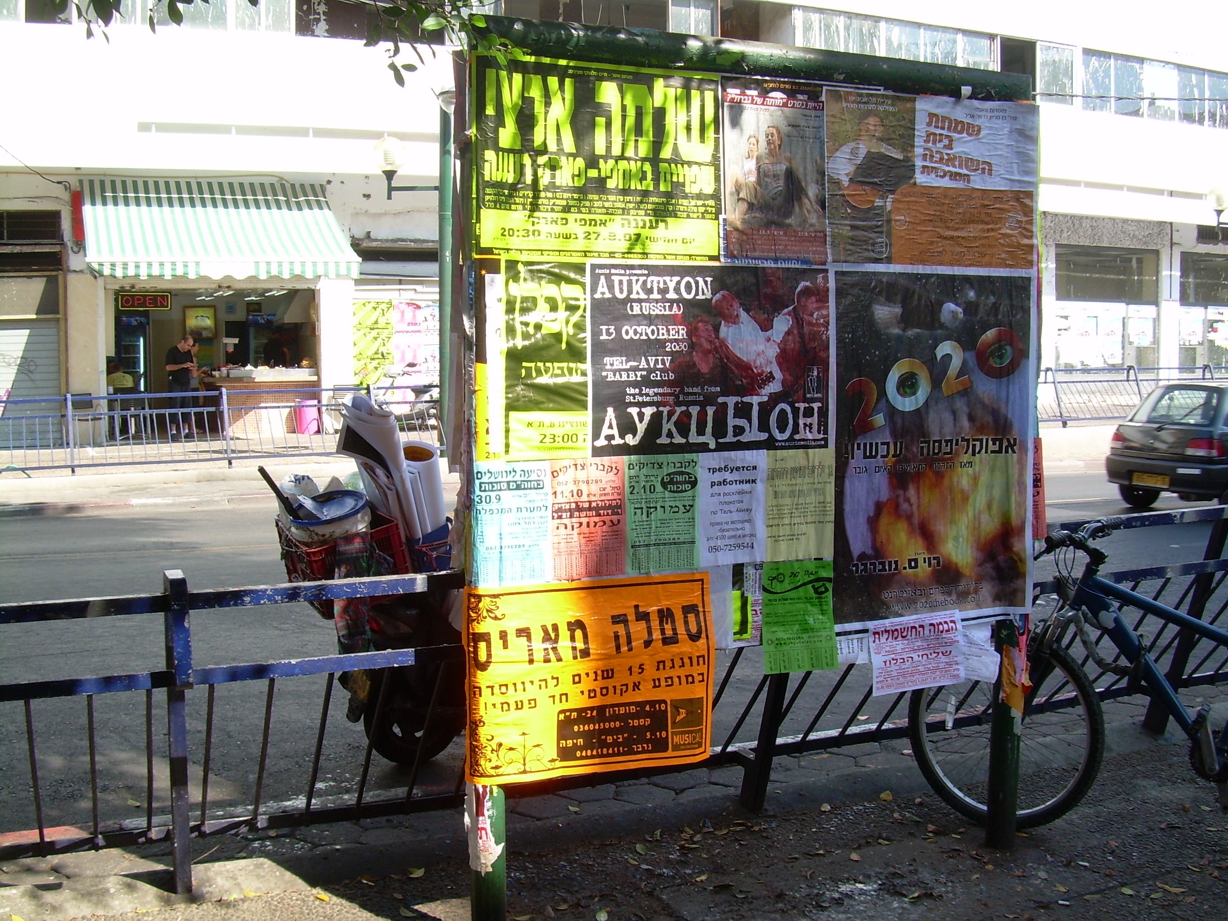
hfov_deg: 49.0
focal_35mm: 38
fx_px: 1348
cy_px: 460
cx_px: 614
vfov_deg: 37.7
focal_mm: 6.3
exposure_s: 1/125
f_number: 4.6
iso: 50
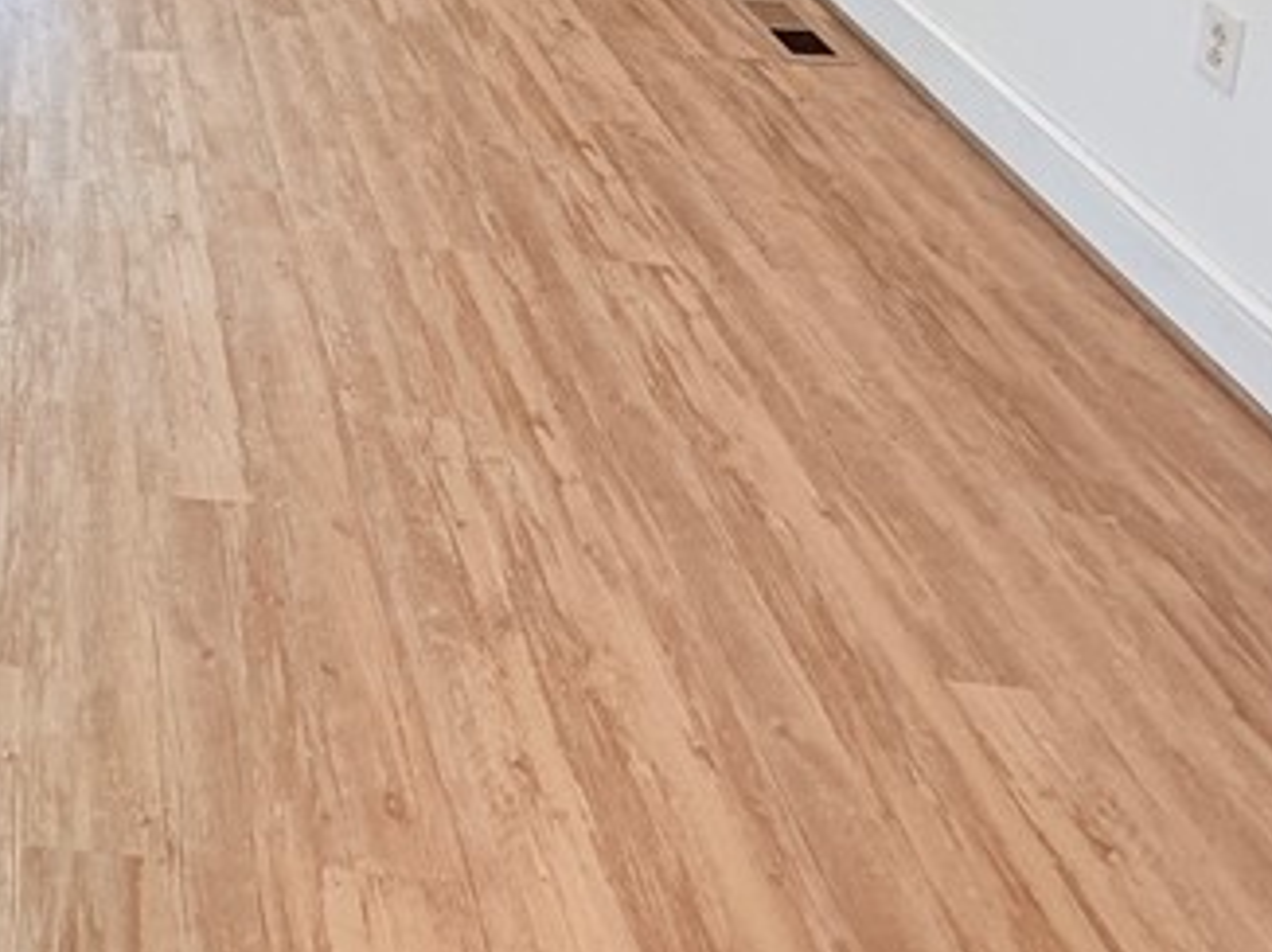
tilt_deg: -10.3
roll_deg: -0.3
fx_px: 1616
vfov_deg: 25.3
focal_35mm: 44
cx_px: -137
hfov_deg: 36.3
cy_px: -460
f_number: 2.2
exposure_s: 1/120
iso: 125
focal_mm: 2.22
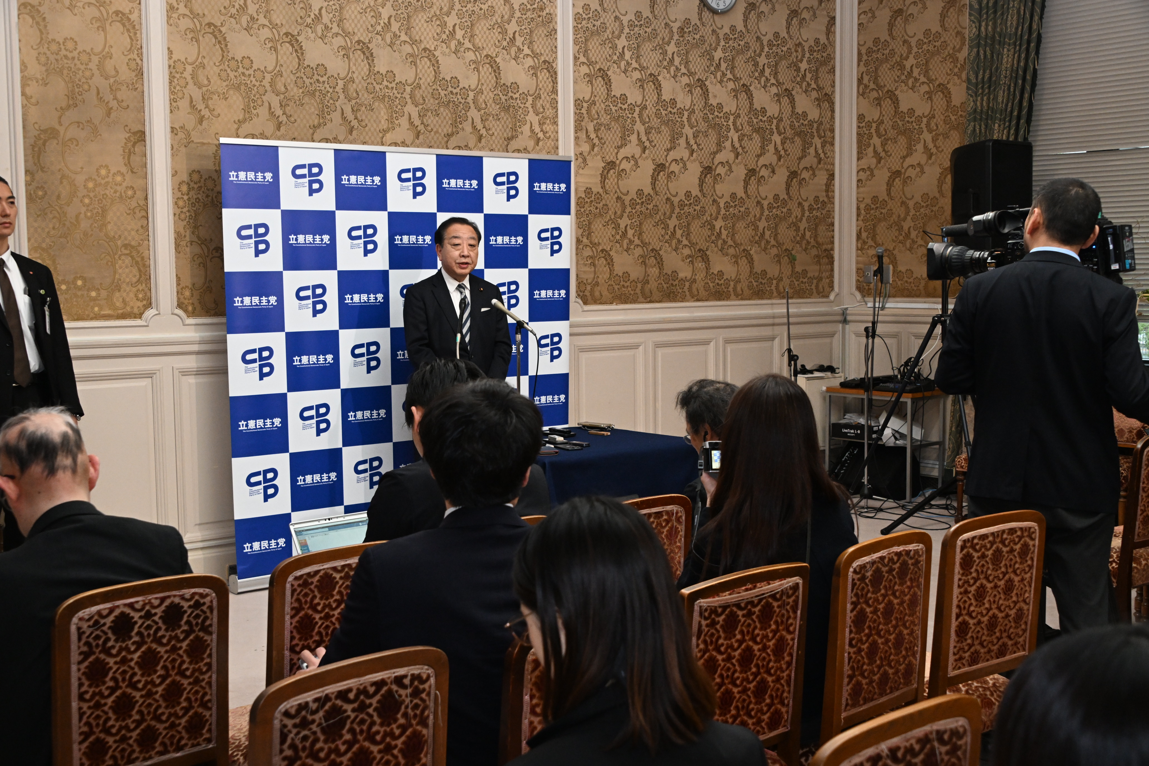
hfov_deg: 46.4
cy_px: 383
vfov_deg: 31.9
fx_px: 1340
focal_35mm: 42
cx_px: 574
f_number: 7.1
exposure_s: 1/200
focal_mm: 42
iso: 4000
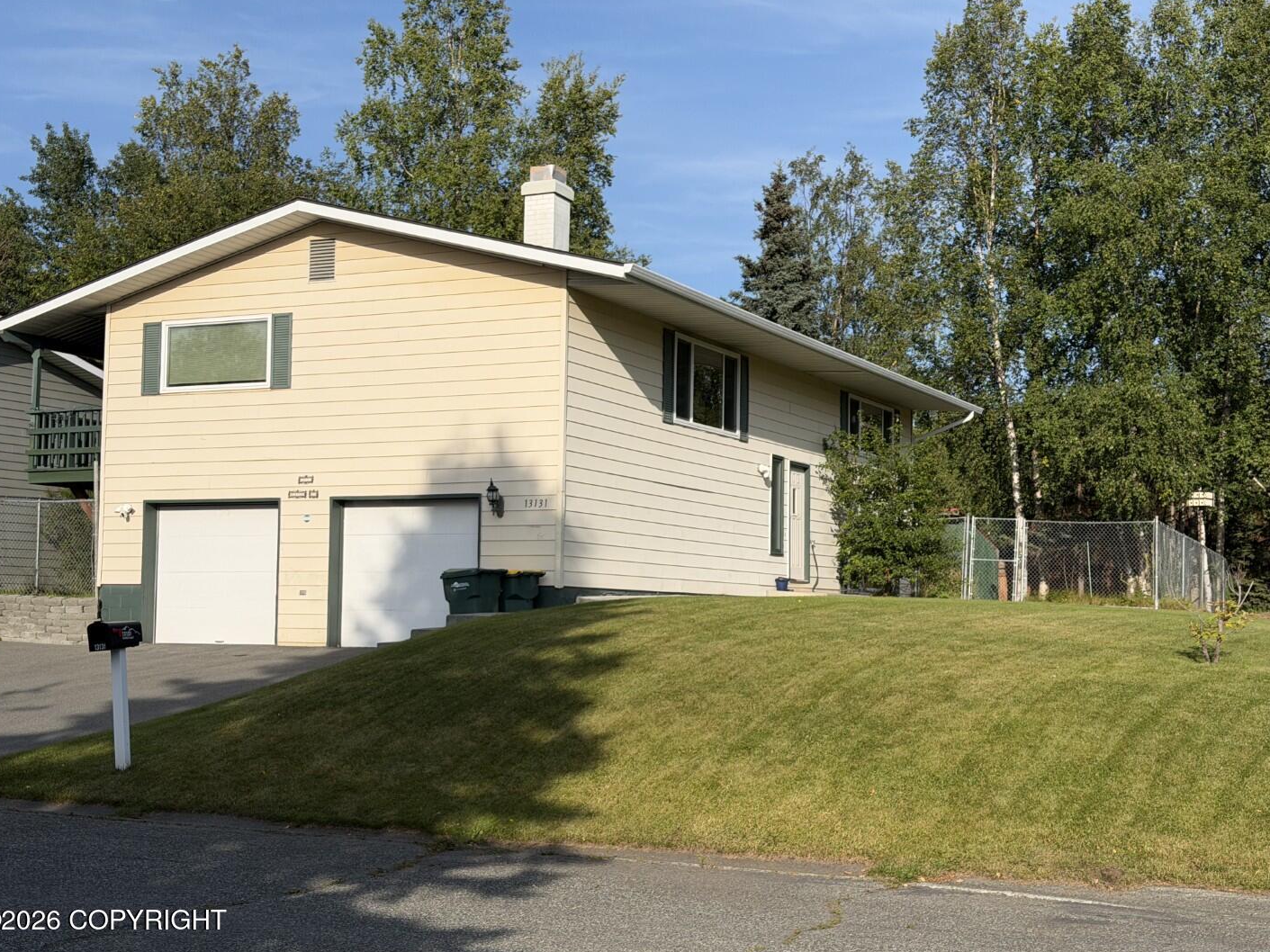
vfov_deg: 29.7
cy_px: 479
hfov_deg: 38.9
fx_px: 1798
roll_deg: -0.5
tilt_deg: +4.2
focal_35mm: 49
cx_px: 624
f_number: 1.78
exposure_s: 1/7143
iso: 64
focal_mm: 6.76
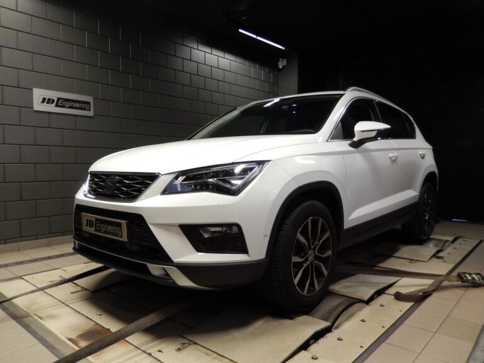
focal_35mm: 25
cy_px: 182
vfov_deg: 54.9
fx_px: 350
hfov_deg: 69.4
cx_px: 242
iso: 400
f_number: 3.4
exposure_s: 1/25
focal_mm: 4.5
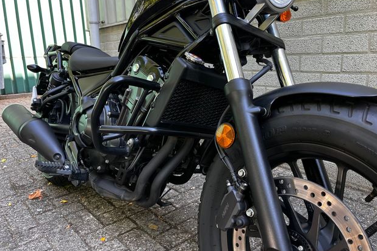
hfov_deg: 65.5
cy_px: 108
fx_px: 293
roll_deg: +0.7
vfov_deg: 46.3
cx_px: 185
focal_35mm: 28
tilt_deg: -10.6
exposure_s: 1/121
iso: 80
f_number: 1.6
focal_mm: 5.1
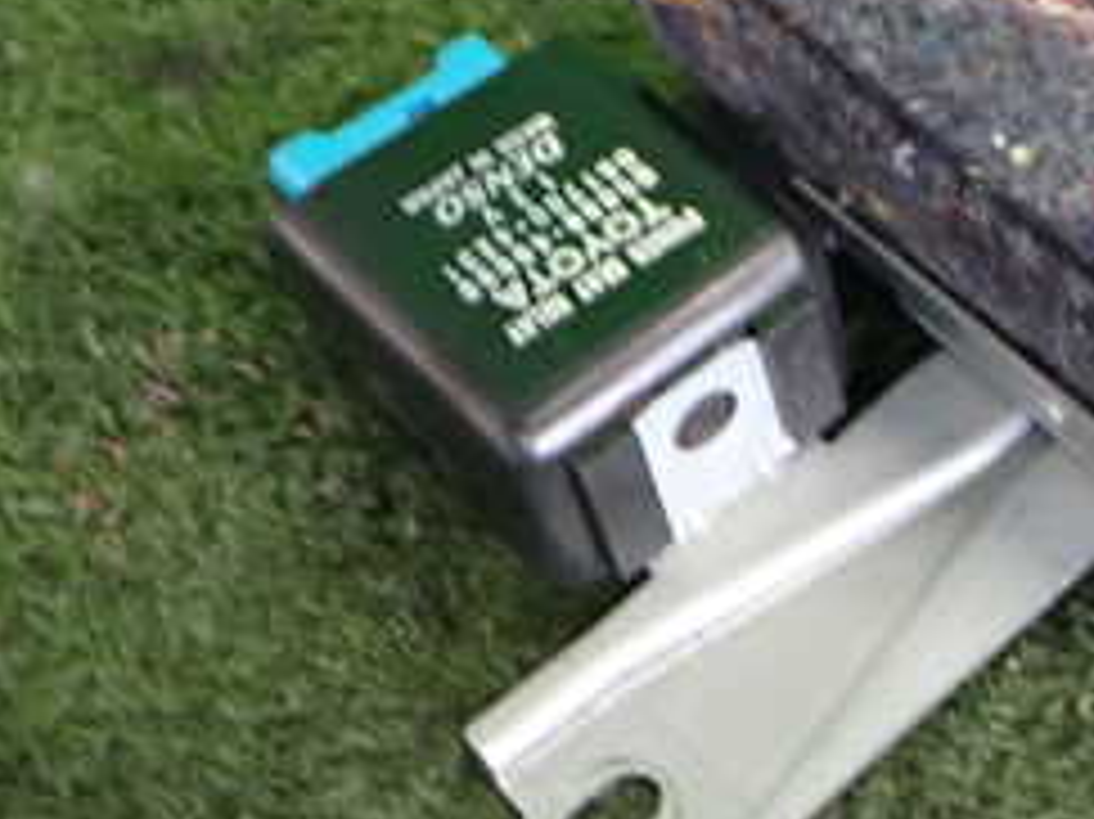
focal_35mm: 74
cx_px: 1333
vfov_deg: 19.7
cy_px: 153
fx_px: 2338
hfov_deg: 23.9
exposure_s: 1/30
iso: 250
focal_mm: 5.4
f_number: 2.3
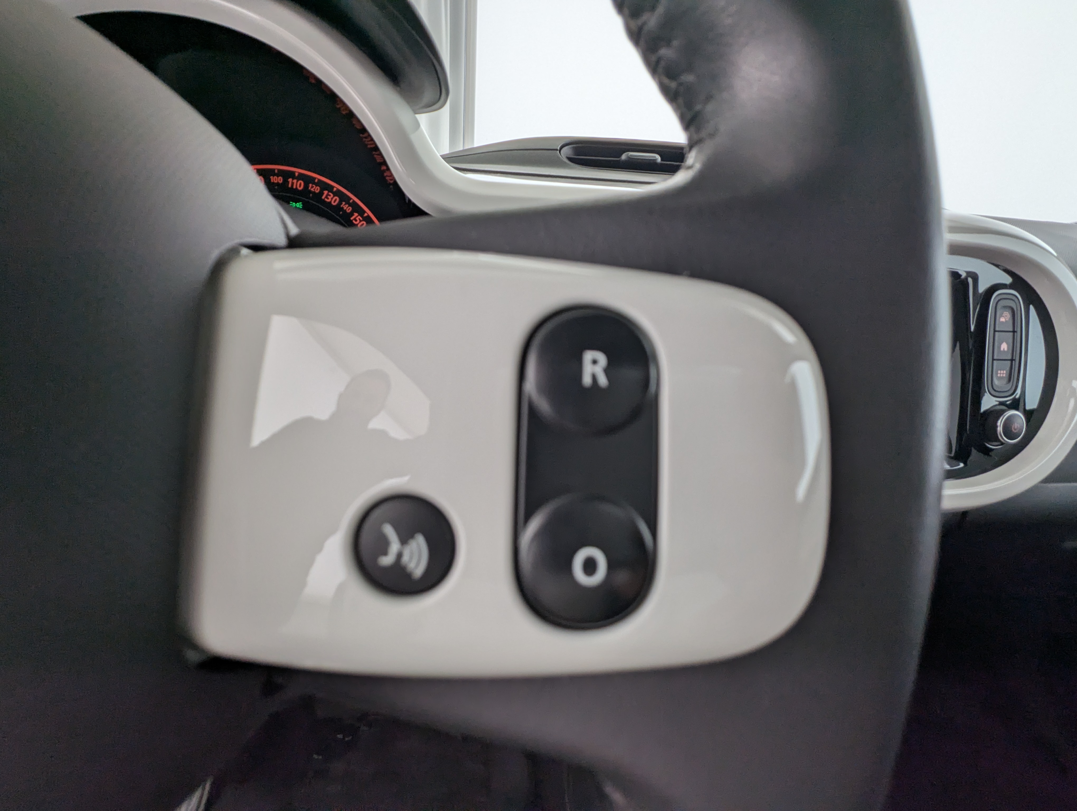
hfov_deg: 94.4
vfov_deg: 78.2
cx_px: 538
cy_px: 406
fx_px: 499
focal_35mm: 16
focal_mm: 2.35
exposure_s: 1/99.1
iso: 63
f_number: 2.2
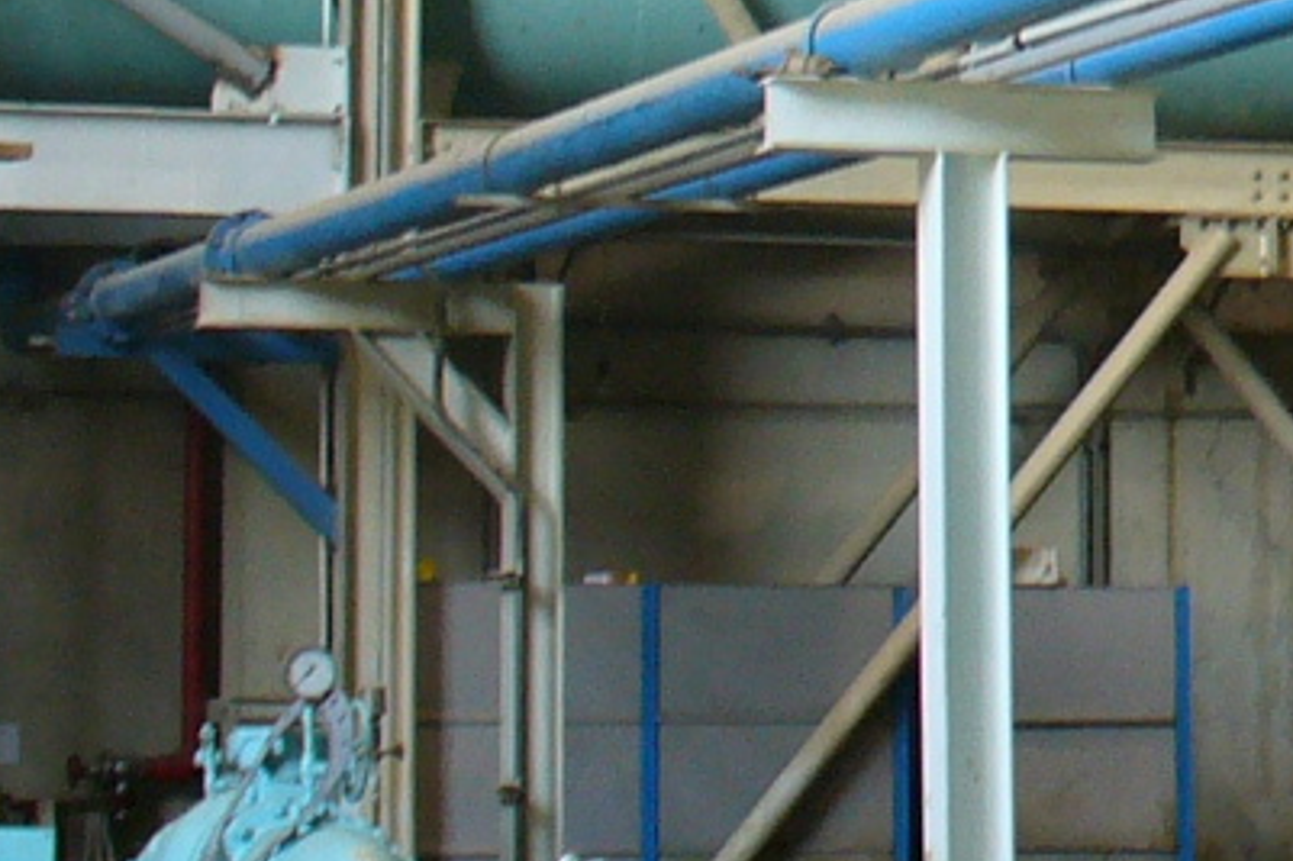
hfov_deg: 11.5
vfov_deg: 8.1
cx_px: 2331
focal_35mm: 166
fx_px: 5959
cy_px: -497
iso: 100
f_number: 2.8
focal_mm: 6.1
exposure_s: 1/25
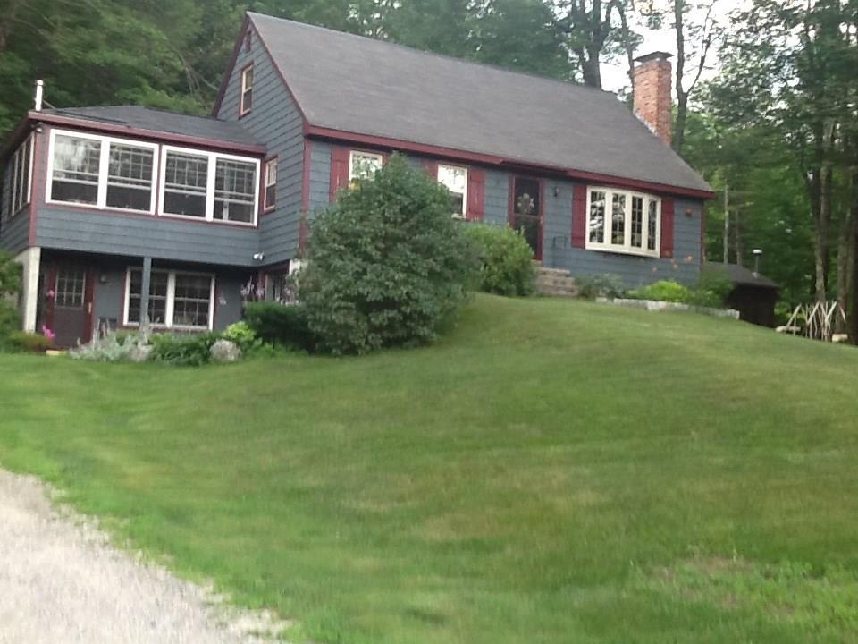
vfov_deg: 32.9
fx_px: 1091
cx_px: 429
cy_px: 322
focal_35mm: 44
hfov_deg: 42.9
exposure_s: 1/40
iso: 40
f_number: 2.4
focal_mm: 2.03
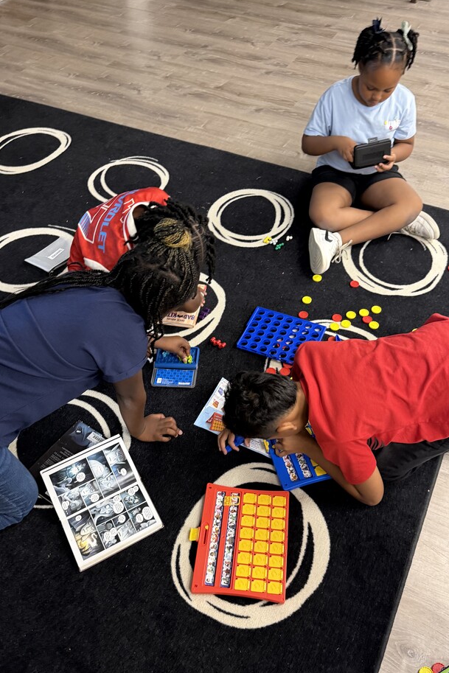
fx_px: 524
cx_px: 236
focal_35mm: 28
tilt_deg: -53.6
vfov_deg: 65.4
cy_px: 362
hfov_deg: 46.4
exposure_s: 1/60
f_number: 1.78
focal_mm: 6.76
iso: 400
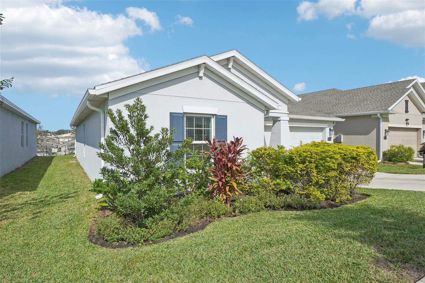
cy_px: 142
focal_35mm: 20
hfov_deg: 85.4
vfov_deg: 63.2
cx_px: 212
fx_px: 230
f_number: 8
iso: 400
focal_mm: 13
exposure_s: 1/1600
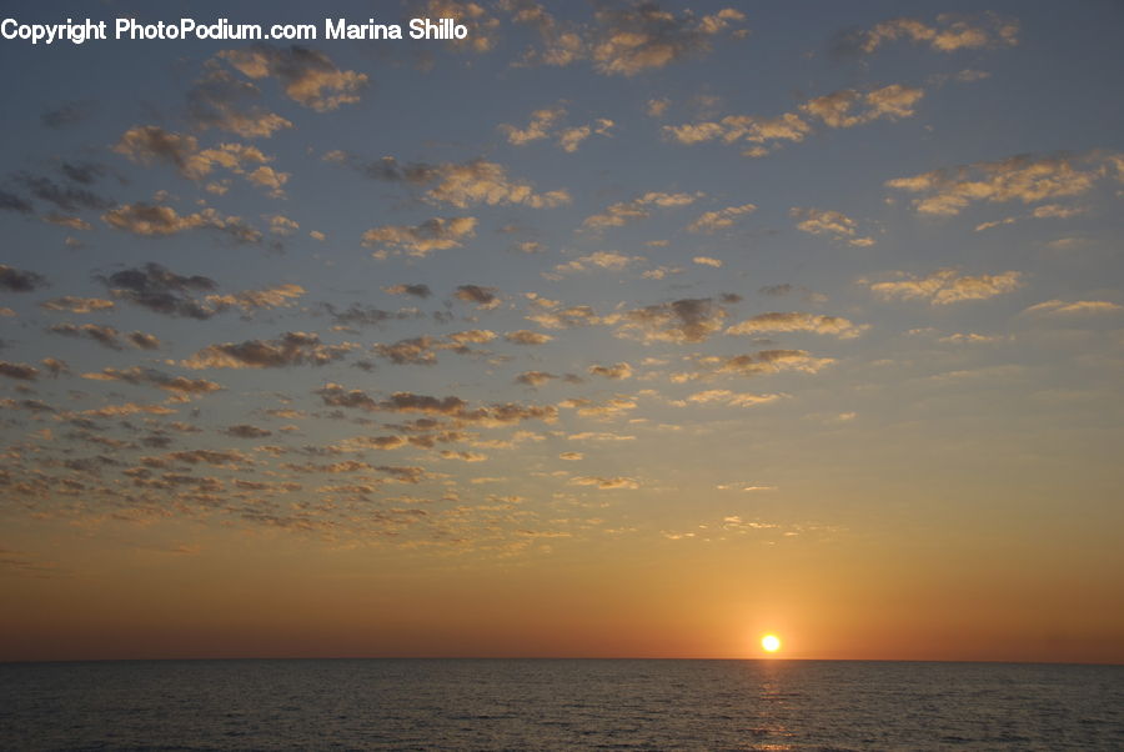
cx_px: 562
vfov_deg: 29.0
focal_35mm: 46
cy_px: 376
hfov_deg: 42.3
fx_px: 1453
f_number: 5.6
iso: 100
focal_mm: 31
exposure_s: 1/125
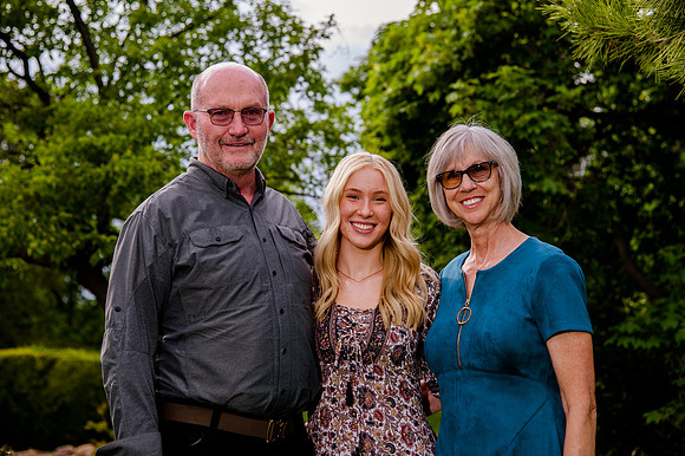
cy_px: 205
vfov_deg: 18.7
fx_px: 1381
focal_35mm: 73
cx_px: 342
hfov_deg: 27.9
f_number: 4.5
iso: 160
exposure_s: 1/200
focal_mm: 66
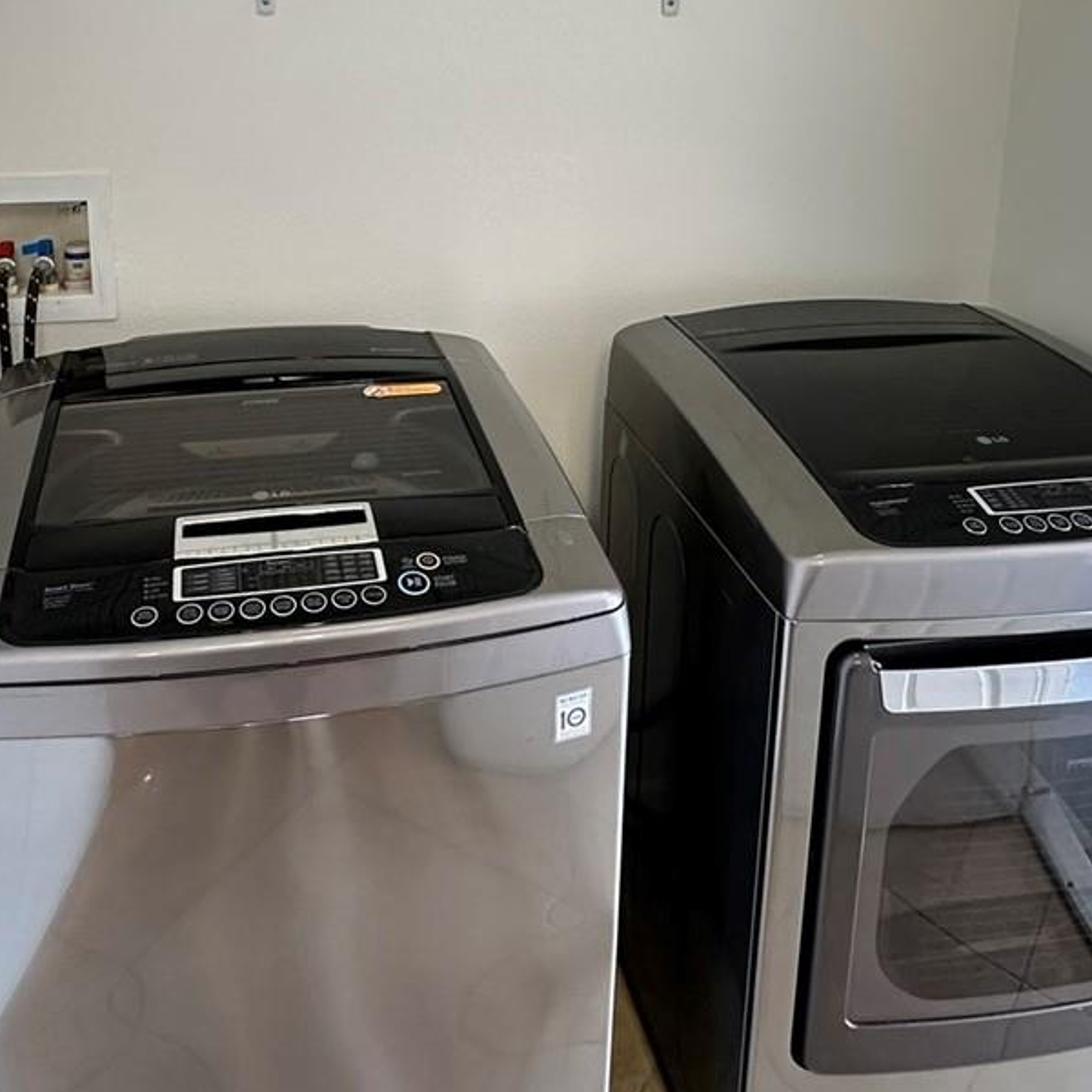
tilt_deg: -12.9
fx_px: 1178
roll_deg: -0.7
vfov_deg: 47.0
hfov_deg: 49.5
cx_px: 453
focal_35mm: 33
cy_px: 211
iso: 200
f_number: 2.2
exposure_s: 1/60
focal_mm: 2.22
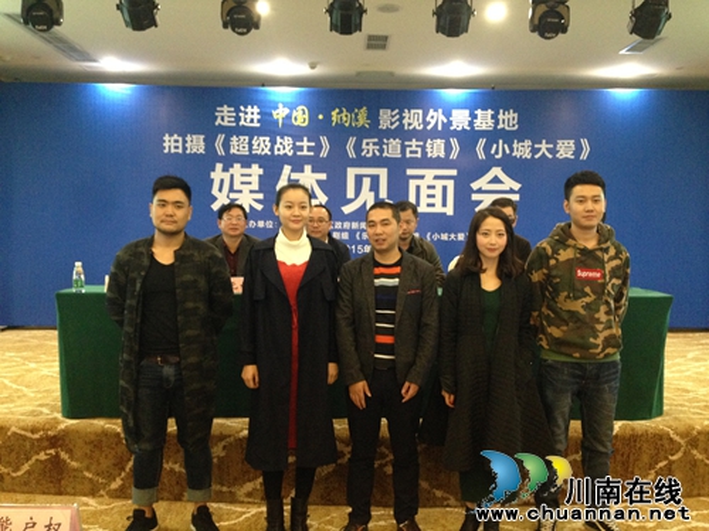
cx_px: 354
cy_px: 266
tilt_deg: -4.5
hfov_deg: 55.4
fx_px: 676
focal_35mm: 33
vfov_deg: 42.9
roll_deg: -1.1
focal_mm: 4.12
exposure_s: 1/15
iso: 320
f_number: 2.4
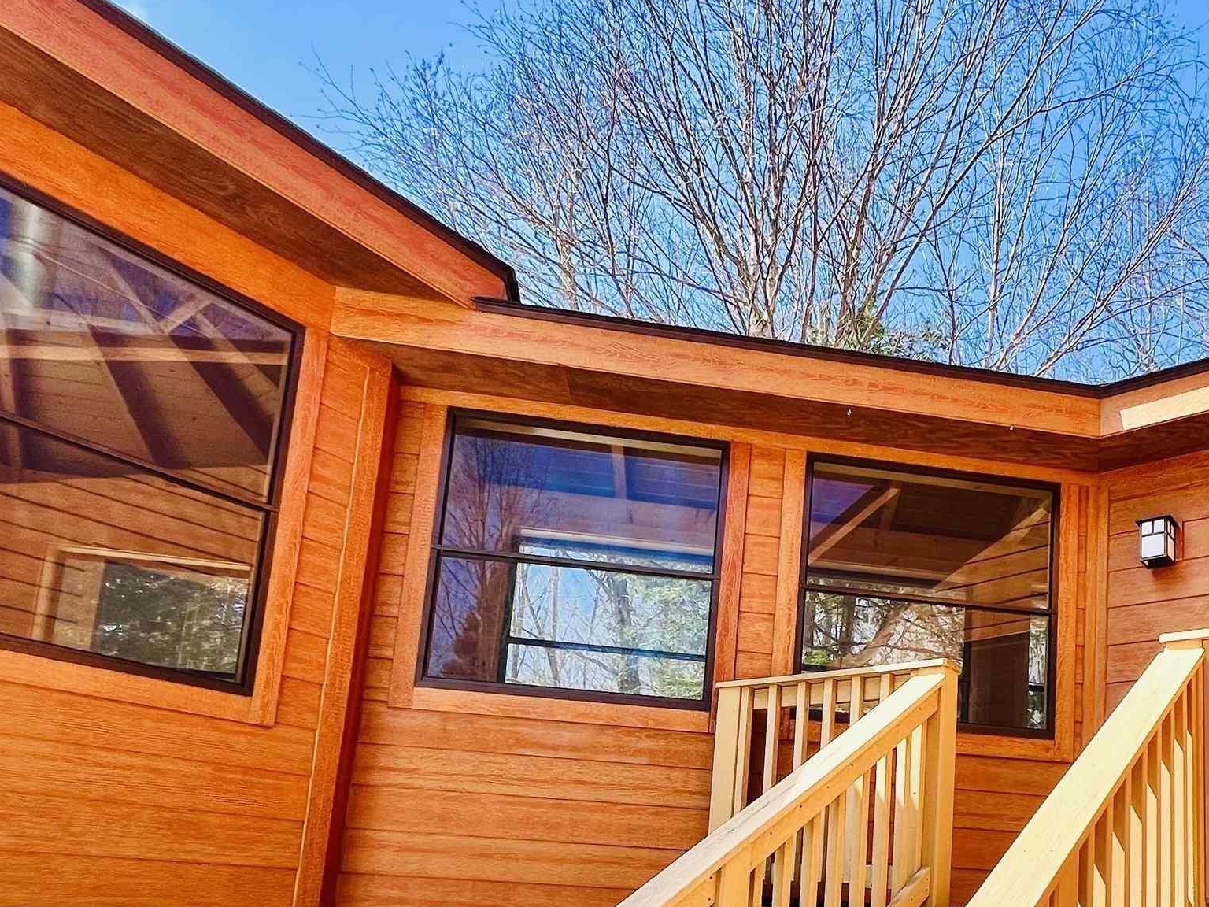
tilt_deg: +6.2
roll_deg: -3.2
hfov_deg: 64.5
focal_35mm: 26
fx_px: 908
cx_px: 859
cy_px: 783
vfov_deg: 48.5
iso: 32
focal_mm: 1.57
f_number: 1.8
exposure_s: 1/494
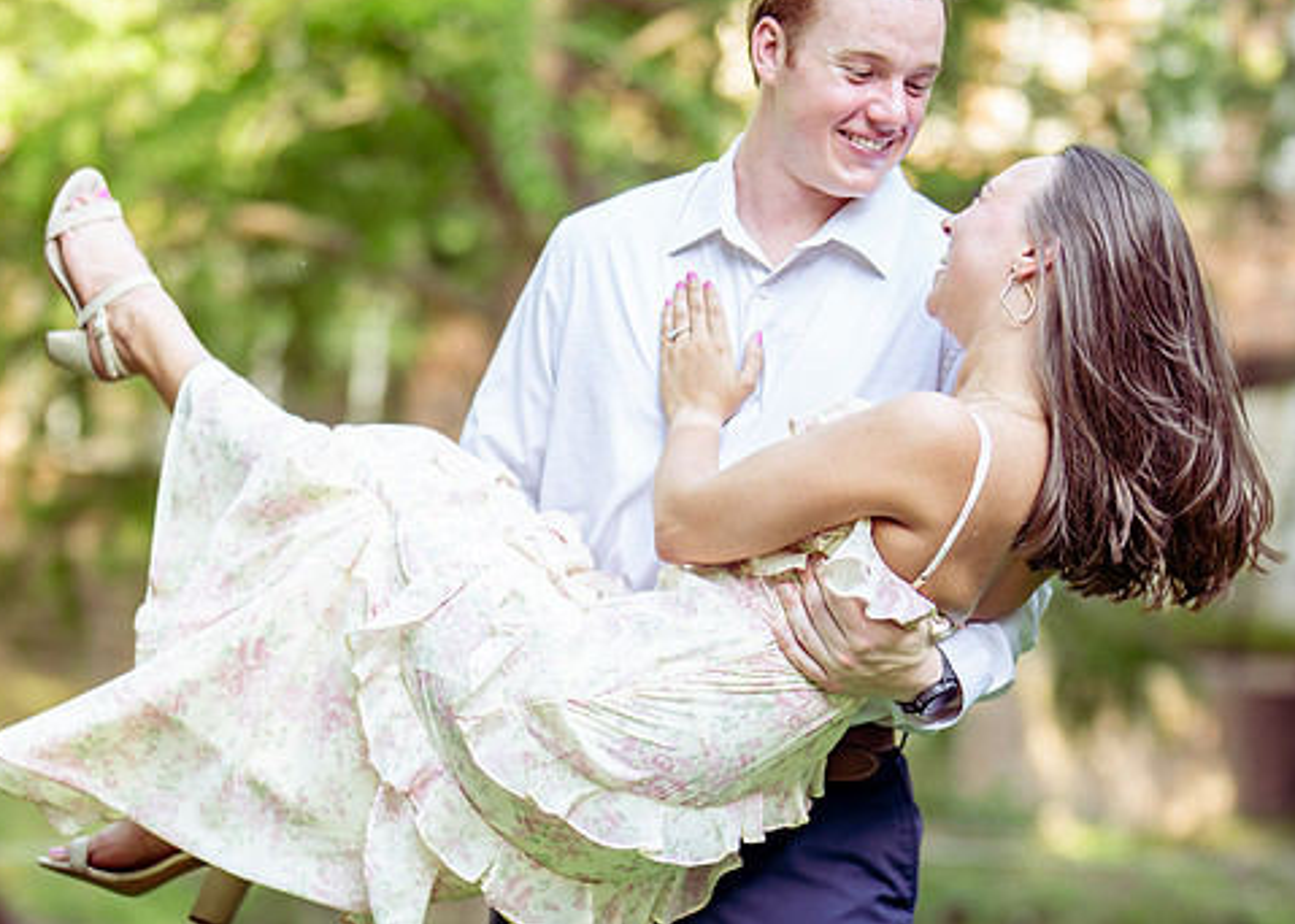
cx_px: 527
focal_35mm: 130
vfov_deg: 11.0
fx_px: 4781
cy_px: 716
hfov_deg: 15.4
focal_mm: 50
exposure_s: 1/800
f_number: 1.2
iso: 320
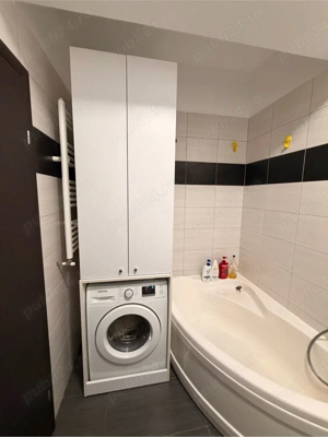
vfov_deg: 102.1
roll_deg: -1.4
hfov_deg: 85.7
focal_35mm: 14
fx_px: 177
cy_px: 218
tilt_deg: -8.2
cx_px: 164
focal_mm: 2.22
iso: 500
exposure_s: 1/50
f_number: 2.2
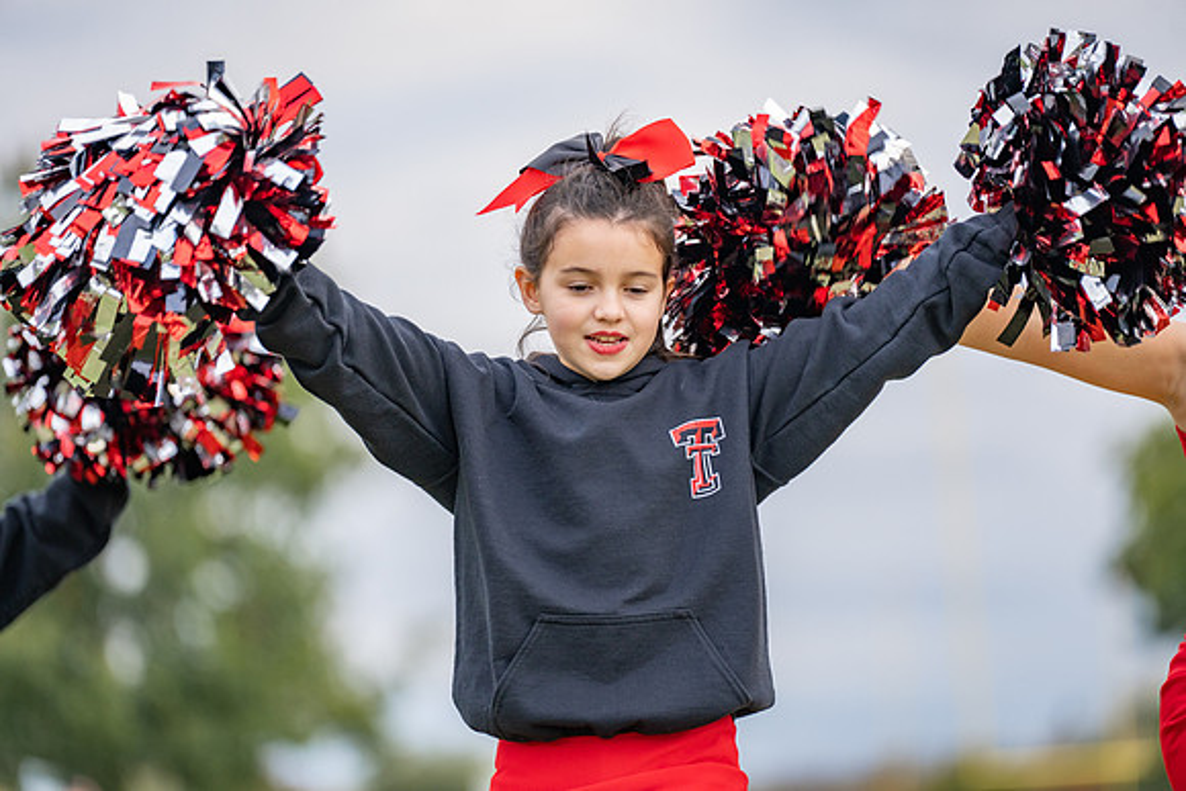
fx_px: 6590
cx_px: 593
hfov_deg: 10.3
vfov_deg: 6.9
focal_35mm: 200
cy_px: 396
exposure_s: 1/500
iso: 500
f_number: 2.8
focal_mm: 200
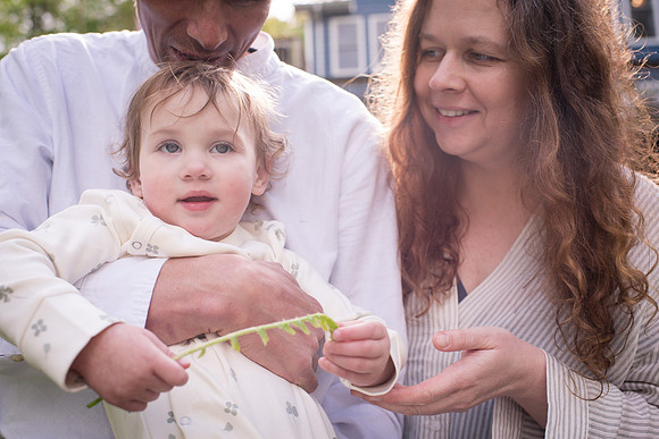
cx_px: 330
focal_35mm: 35
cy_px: 220
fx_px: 641
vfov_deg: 37.9
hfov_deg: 54.4
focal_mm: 35
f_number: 4.5
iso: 800
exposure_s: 1/1250
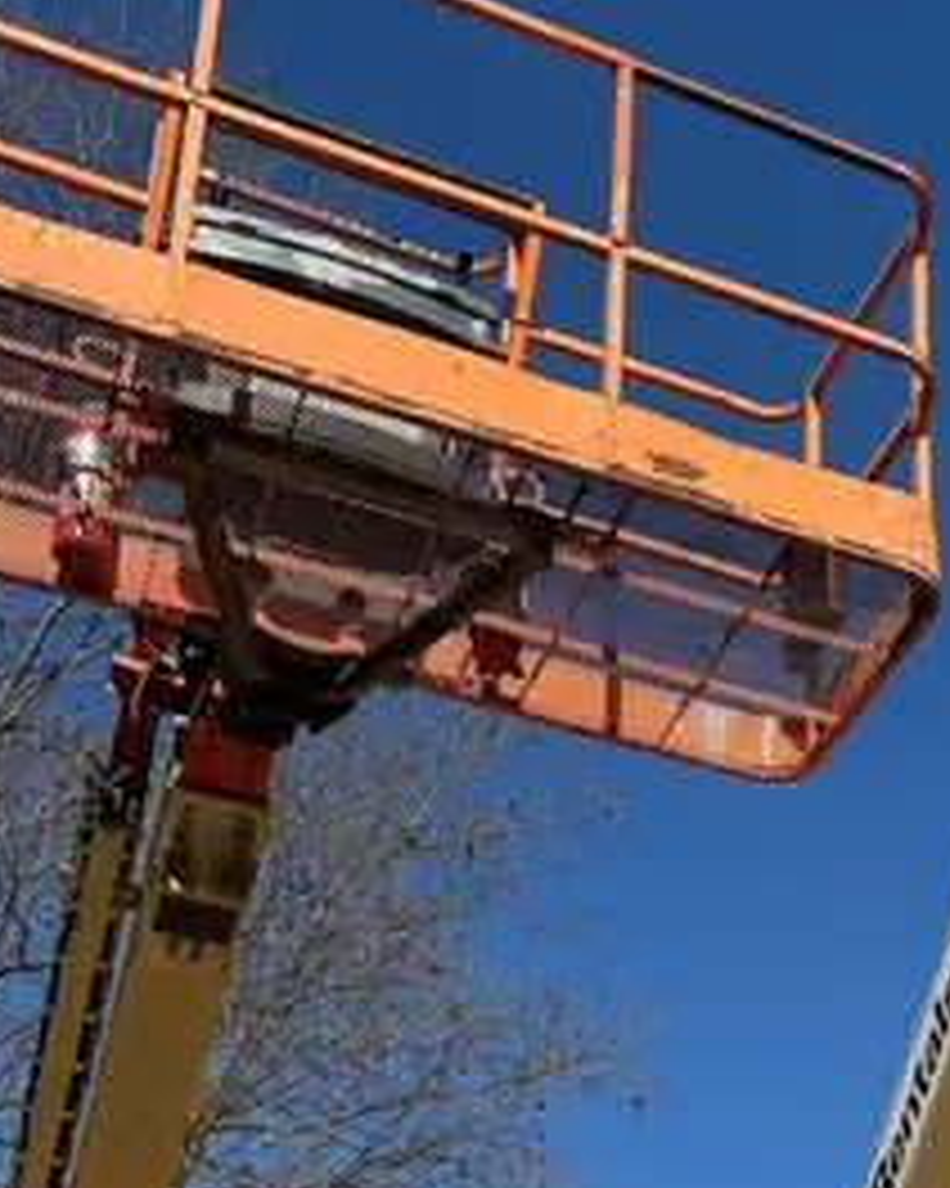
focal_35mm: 65
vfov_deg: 27.3
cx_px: 991
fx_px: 2286
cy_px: 1213
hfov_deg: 22.4
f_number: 1.78
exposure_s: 1/4950
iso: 80
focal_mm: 6.76
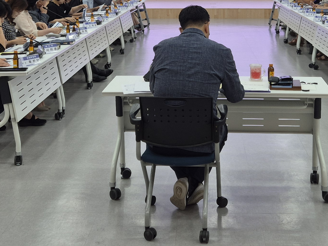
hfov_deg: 28.9
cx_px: 192
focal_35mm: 67
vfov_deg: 20.9
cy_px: -22
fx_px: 635
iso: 32
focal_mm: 5.4
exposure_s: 1/120
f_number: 1.8
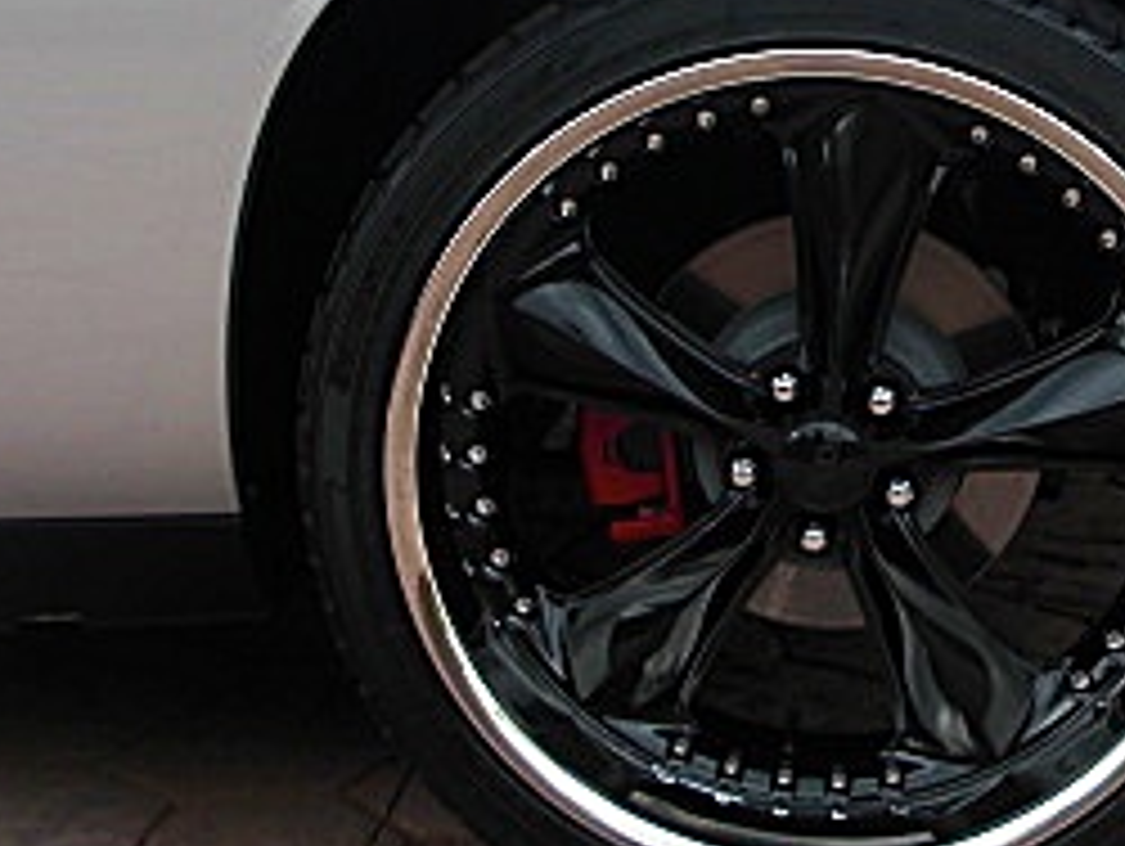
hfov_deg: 20.9
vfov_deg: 15.9
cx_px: 1008
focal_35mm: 92
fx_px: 2993
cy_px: 72
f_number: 2.8
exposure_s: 1/200
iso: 50
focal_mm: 6.3
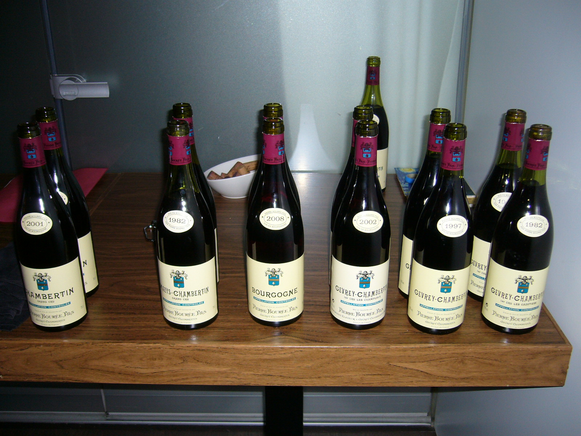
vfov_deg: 40.7
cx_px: 290
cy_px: 218
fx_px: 587
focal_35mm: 35
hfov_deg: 52.6
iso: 100
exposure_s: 1/60
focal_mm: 5.8
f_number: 2.8
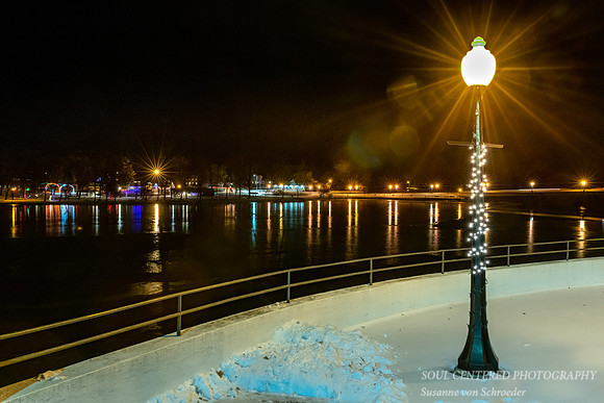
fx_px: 542
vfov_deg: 40.8
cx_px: 303
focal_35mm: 32
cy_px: 199
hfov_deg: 58.2
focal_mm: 31
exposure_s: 1.3
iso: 1600
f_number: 16
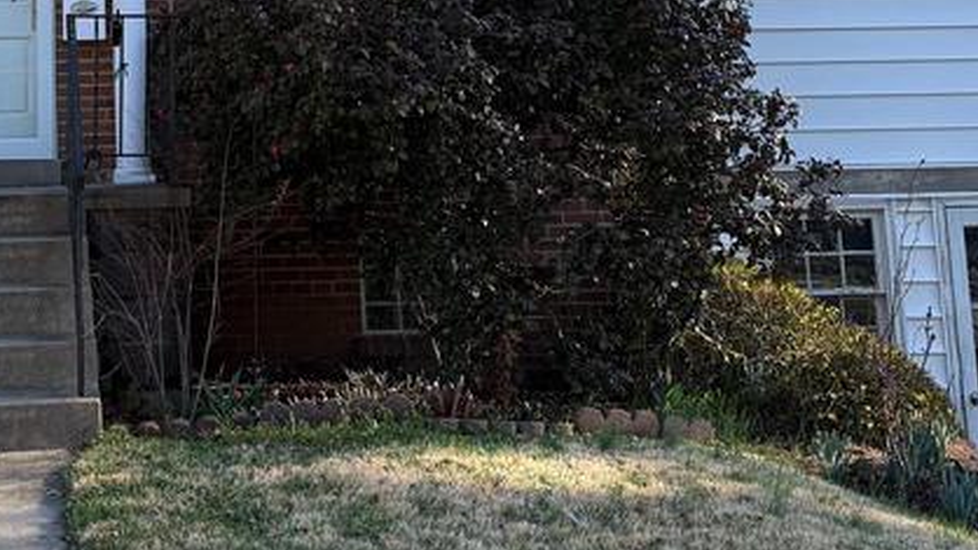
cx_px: 159
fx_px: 1659
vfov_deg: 18.2
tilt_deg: +8.1
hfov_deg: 31.7
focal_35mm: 64
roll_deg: +1.6
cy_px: -40
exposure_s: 1/1211
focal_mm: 6.76
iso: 100
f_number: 1.78
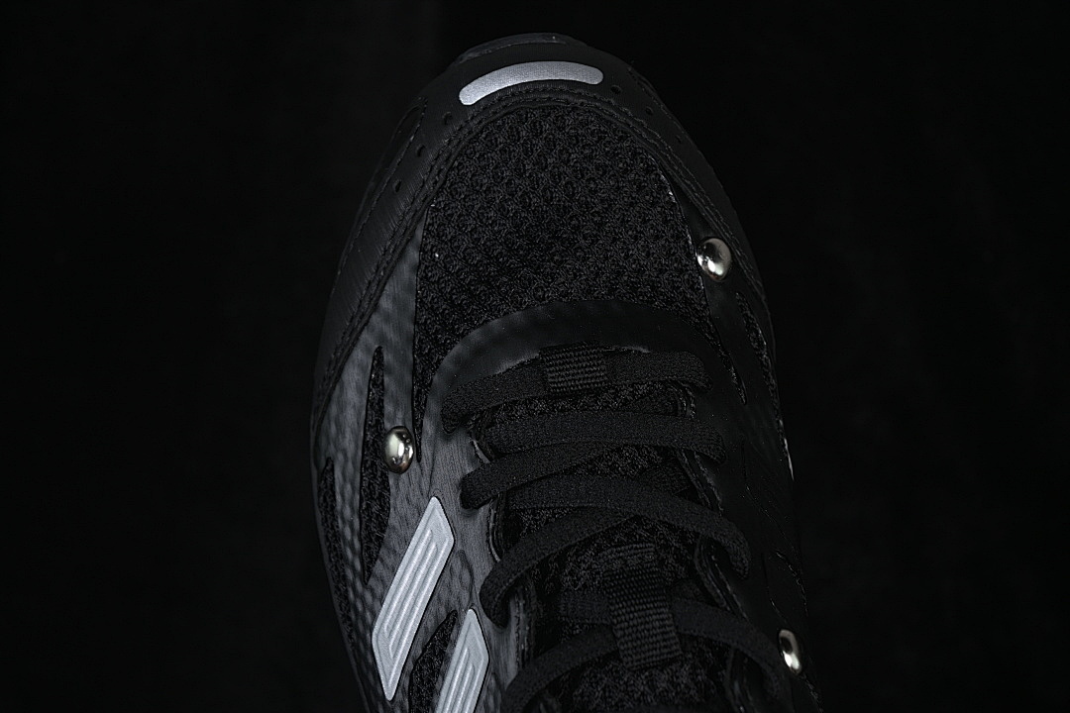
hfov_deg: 27.0
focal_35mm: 75
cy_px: 356
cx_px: 535
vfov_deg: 18.2
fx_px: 2229
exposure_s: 1/50
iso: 160
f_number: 6.3
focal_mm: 50
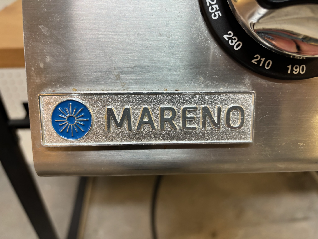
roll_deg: -1.0
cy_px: 120
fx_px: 239
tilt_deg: -36.7
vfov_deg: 53.1
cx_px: 159
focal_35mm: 26
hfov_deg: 67.3
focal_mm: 5.96
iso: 125
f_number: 1.6
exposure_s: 1/50
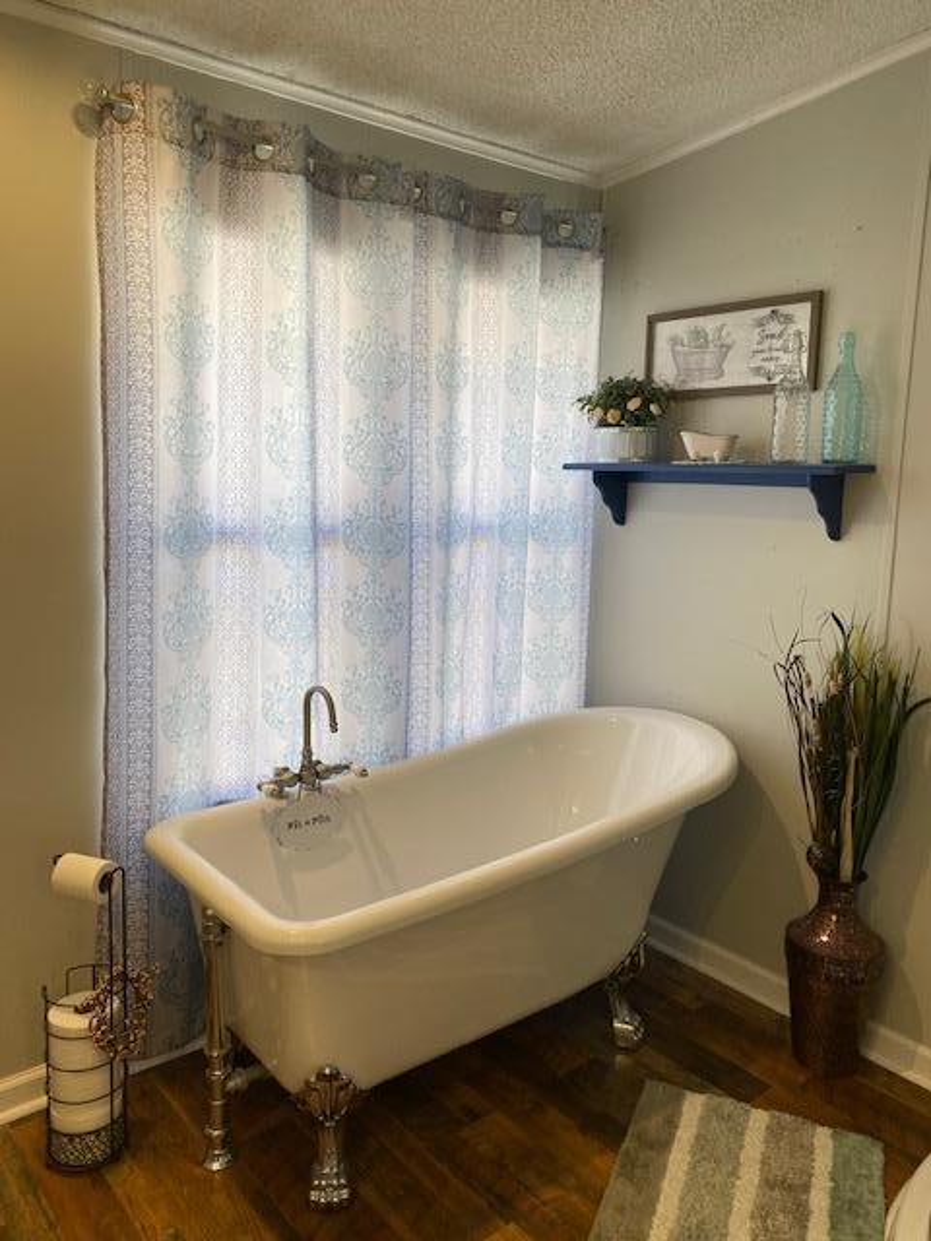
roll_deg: -1.1
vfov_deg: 67.3
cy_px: 620
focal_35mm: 26
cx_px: 466
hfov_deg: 53.1
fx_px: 932
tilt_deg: -8.4
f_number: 1.8
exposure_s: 1/120
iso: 80
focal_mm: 4.25
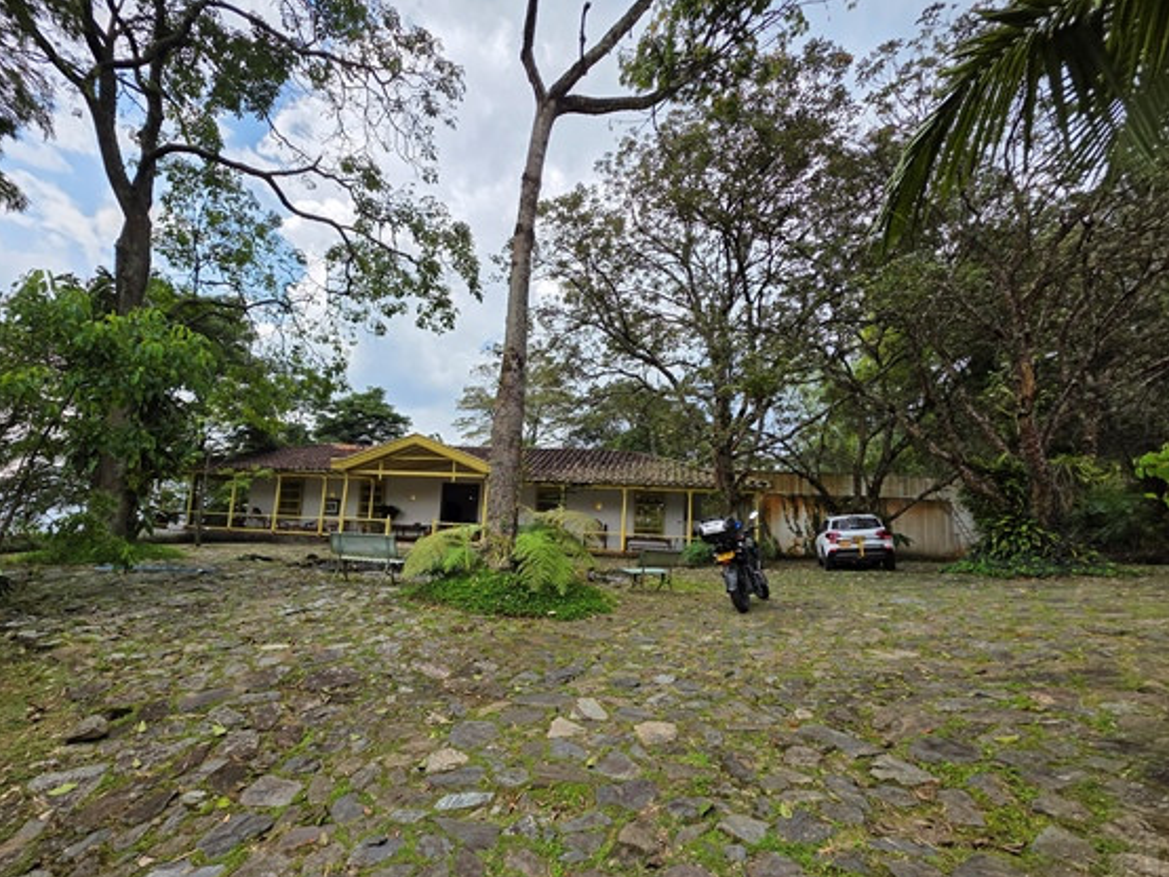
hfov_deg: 98.2
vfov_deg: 81.5
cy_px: 485
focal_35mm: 15
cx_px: 567
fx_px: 506
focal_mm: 2.2
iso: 40
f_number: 1.9
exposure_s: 1/1321
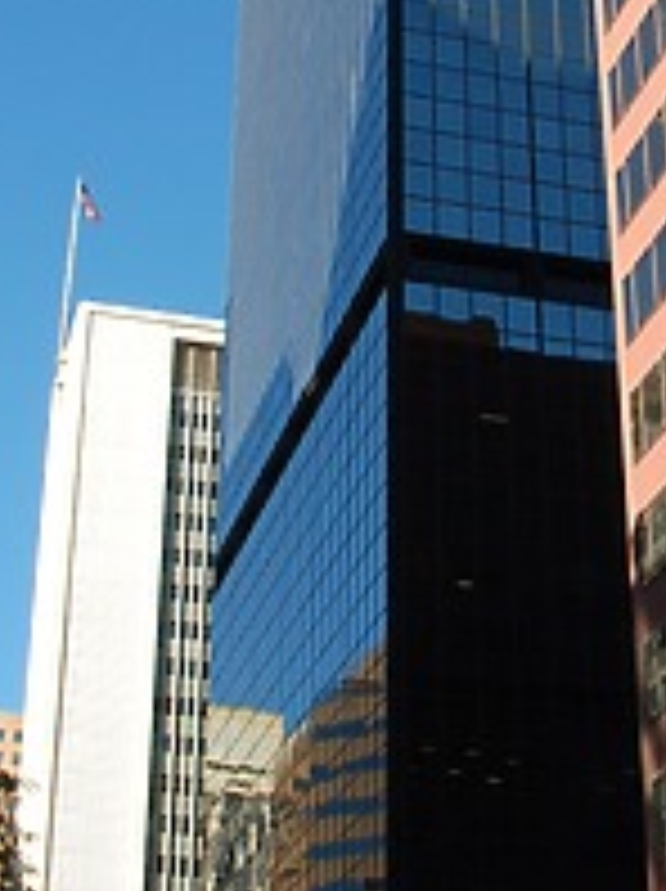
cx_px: 335
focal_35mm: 79
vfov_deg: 24.5
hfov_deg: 18.6
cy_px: 238
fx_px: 2031
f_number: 10
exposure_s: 1/200
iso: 200
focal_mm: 18
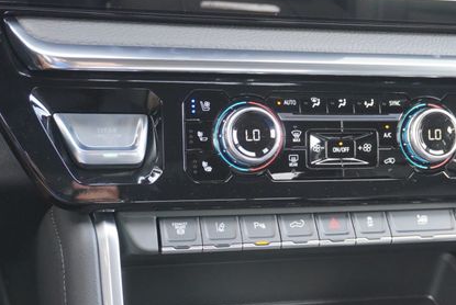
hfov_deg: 34.5
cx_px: 273
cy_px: 192
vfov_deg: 23.5
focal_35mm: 58
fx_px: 733
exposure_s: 1/160
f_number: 4.5
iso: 1600
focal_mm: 25
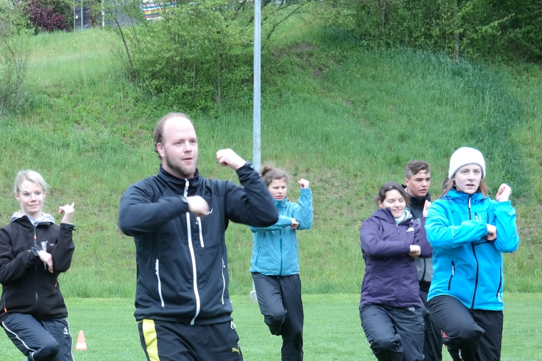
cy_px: 286
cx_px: 129
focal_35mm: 145
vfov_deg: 9.4
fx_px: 2183
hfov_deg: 14.1
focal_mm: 55
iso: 200
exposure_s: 1/80
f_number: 6.3
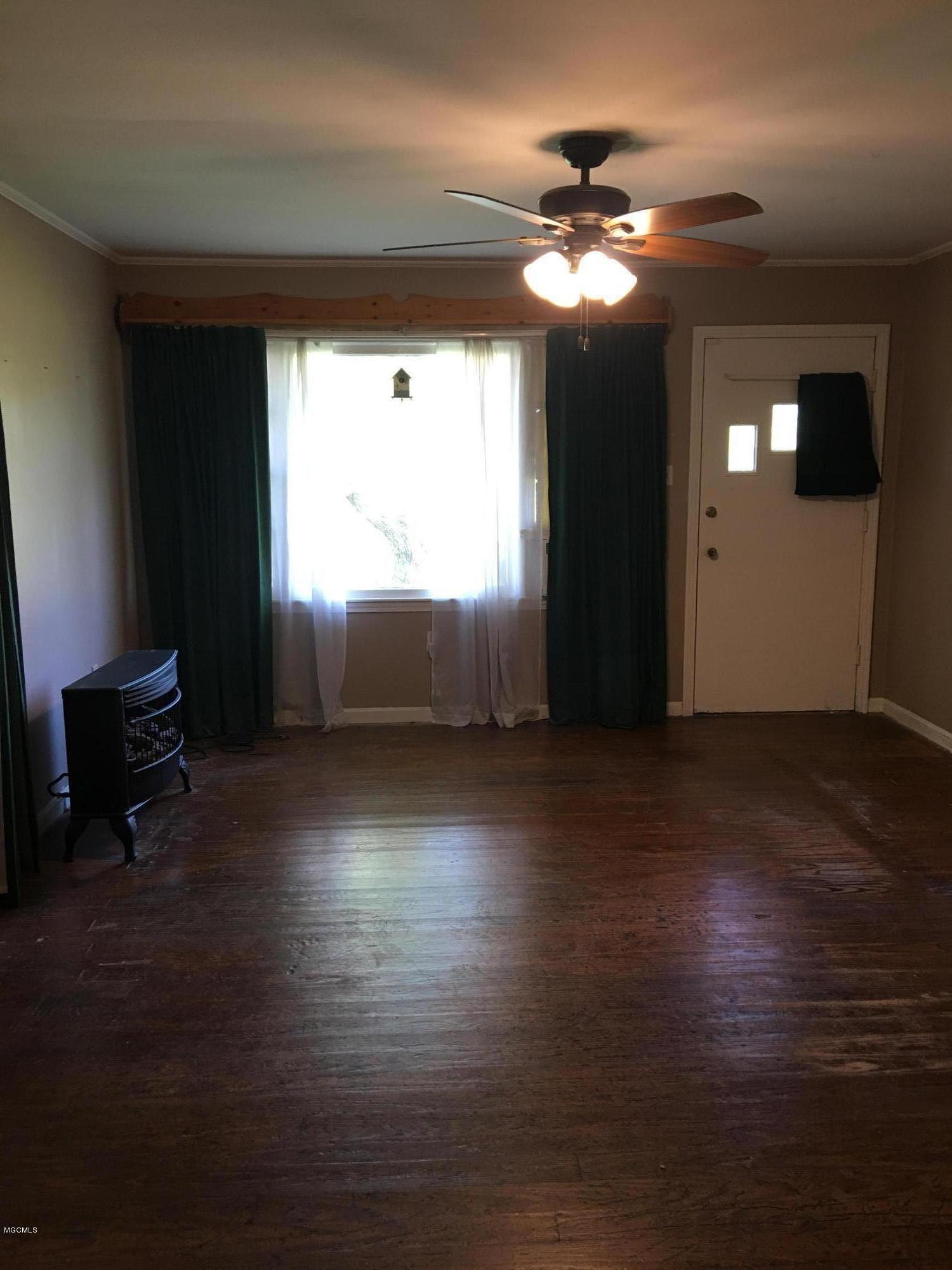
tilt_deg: -9.0
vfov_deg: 61.7
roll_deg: -0.5
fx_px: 1063
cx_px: 476
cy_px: 635
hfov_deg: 48.2
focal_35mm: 29
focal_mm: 4.15
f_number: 2.2
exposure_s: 1/15
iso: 40
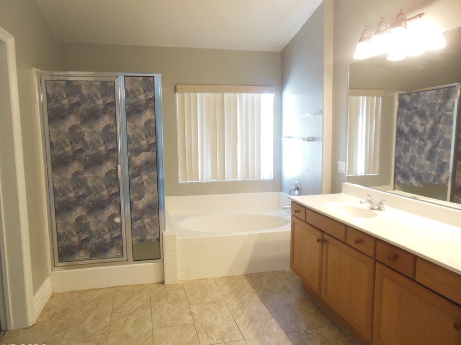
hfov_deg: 67.3
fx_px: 346
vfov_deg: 53.0
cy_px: 176
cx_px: 235
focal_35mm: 26
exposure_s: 1/30
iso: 200
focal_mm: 4.5
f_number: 3.2
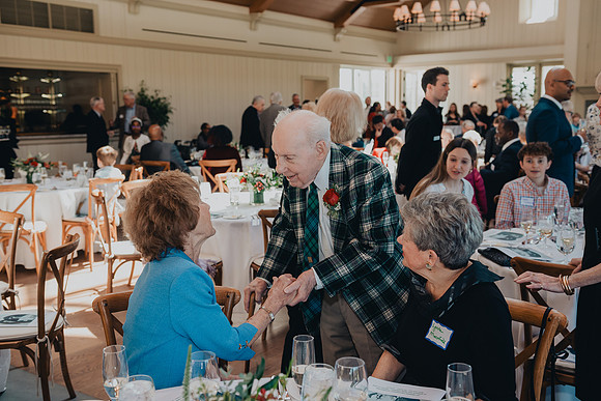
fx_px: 656
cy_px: 200
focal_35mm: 39
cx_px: 300
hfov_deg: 49.2
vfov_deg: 34.0
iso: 500
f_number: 4
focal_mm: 38
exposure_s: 1/200
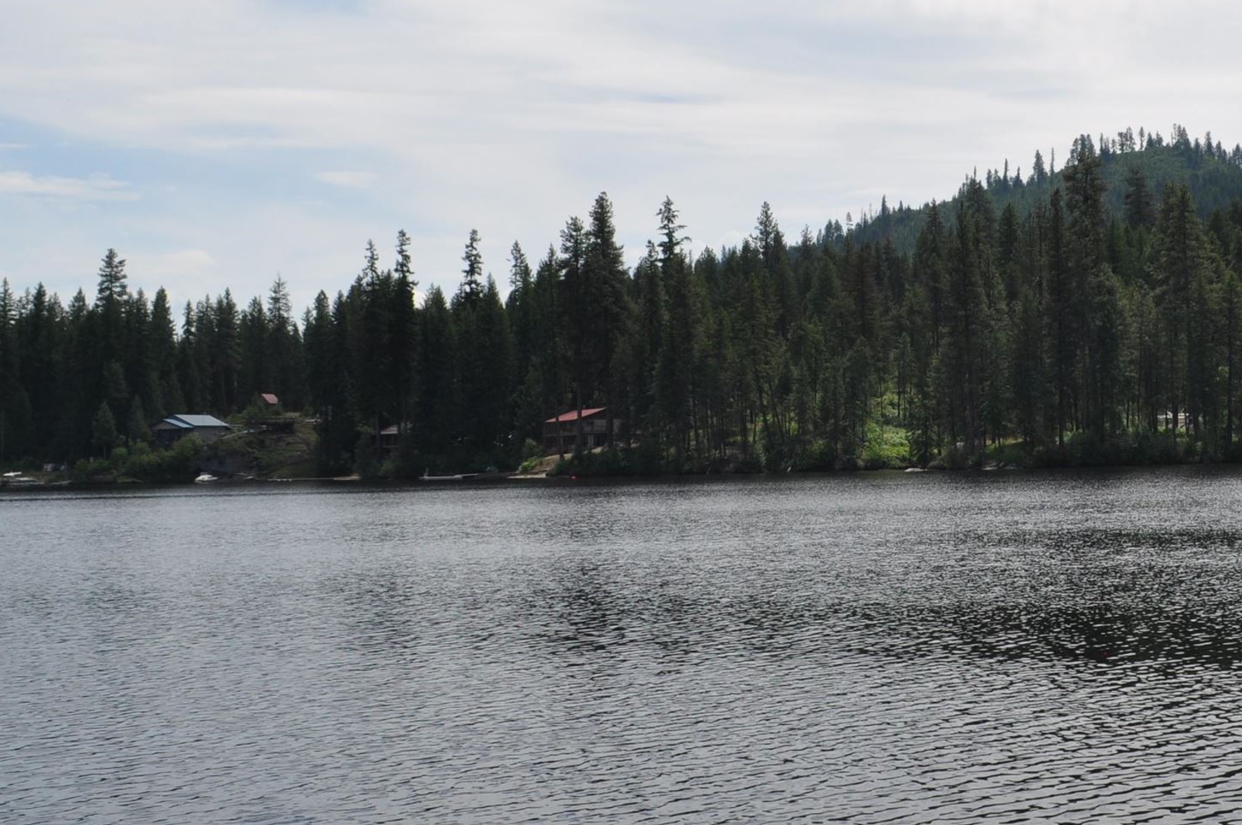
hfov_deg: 34.5
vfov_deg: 23.6
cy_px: 278
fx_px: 1964
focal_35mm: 57
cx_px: 910
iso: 200
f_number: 11
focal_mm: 18
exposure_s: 1/500
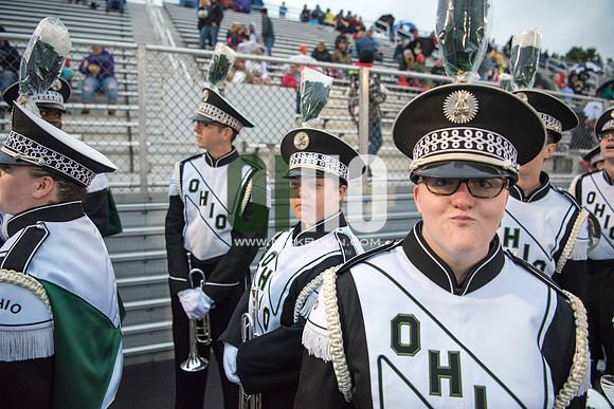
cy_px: 204
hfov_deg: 73.7
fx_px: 409
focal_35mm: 24
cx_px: 307
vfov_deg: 53.2
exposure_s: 1/800
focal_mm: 24
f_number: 3.2
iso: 2000
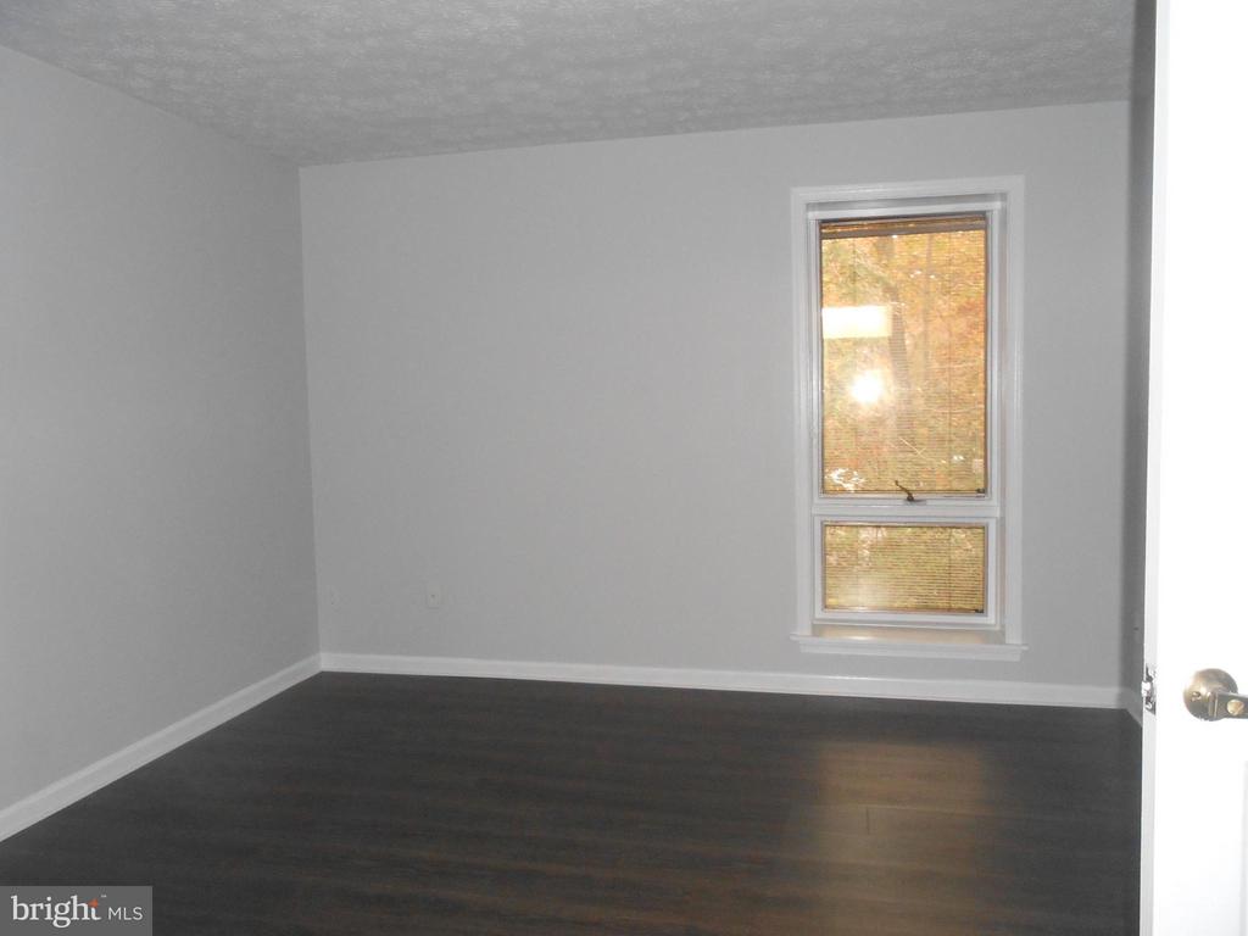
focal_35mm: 26
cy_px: 468
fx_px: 937
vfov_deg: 53.1
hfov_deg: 67.3
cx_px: 624
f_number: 3.5
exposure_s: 1/25
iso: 400
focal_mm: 4.6
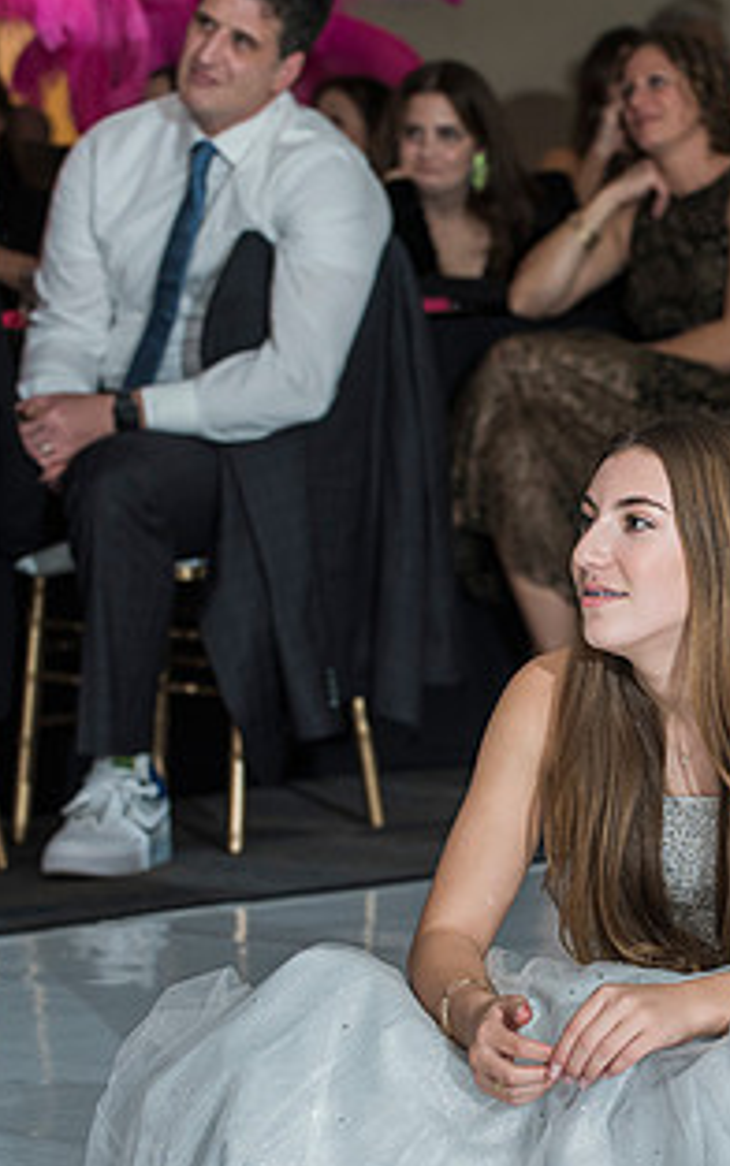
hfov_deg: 7.1
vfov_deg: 11.3
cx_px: 670
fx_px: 5881
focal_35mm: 185
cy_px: 702
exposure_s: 1/100
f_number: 4.5
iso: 1000
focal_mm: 98
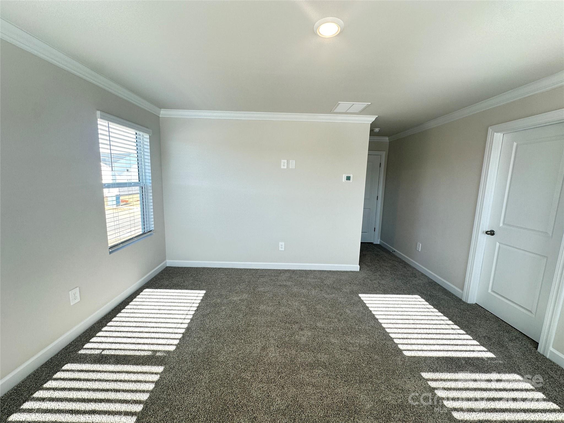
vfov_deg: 85.7
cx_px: 282
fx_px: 228
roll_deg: -1.4
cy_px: 212
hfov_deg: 102.1
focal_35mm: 14
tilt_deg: -9.8
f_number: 2.2
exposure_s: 1/120
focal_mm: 2.22
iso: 100
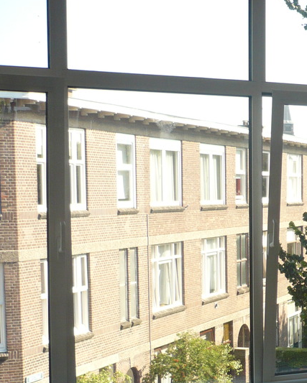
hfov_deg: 17.1
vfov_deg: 22.9
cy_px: 306
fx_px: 931
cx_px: 447
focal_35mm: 82
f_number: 2.8
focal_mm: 5.8
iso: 100
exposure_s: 1/250
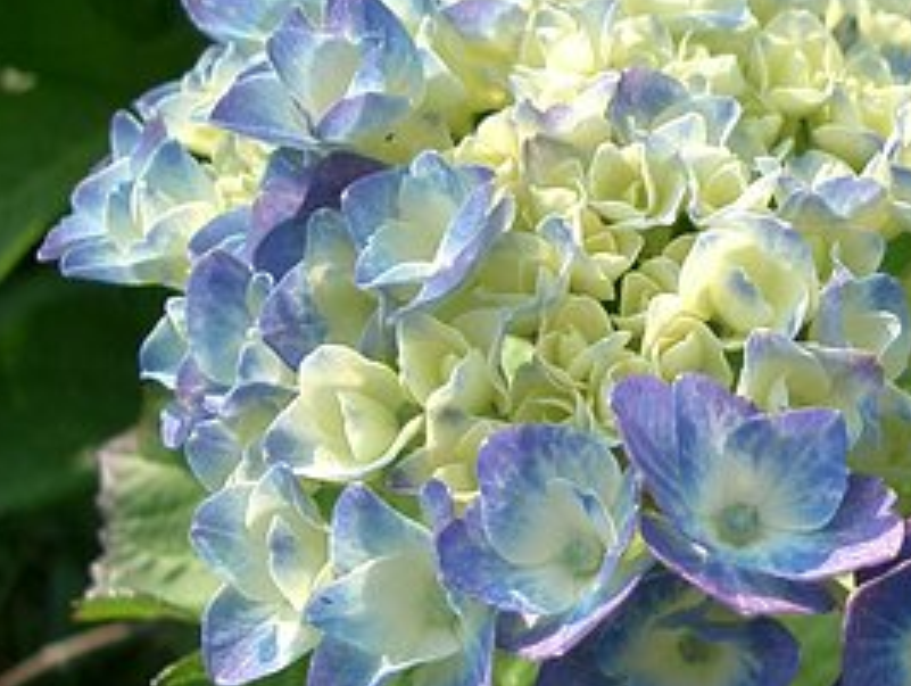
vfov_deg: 22.0
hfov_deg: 28.5
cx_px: 682
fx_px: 1766
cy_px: 341
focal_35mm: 67
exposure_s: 1/640
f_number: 2.6
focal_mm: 5.8
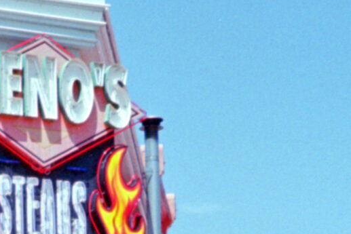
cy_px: 293
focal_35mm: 520
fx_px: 5071
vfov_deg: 2.6
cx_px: 41
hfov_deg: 4.0
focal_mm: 105
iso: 100
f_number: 8
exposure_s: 1/100
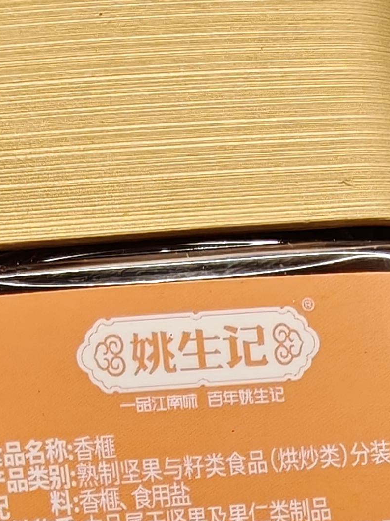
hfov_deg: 16.6
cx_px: 222
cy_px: 717
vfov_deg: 19.8
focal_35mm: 89
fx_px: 1337
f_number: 2
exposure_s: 1/100
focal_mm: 2.3
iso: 500
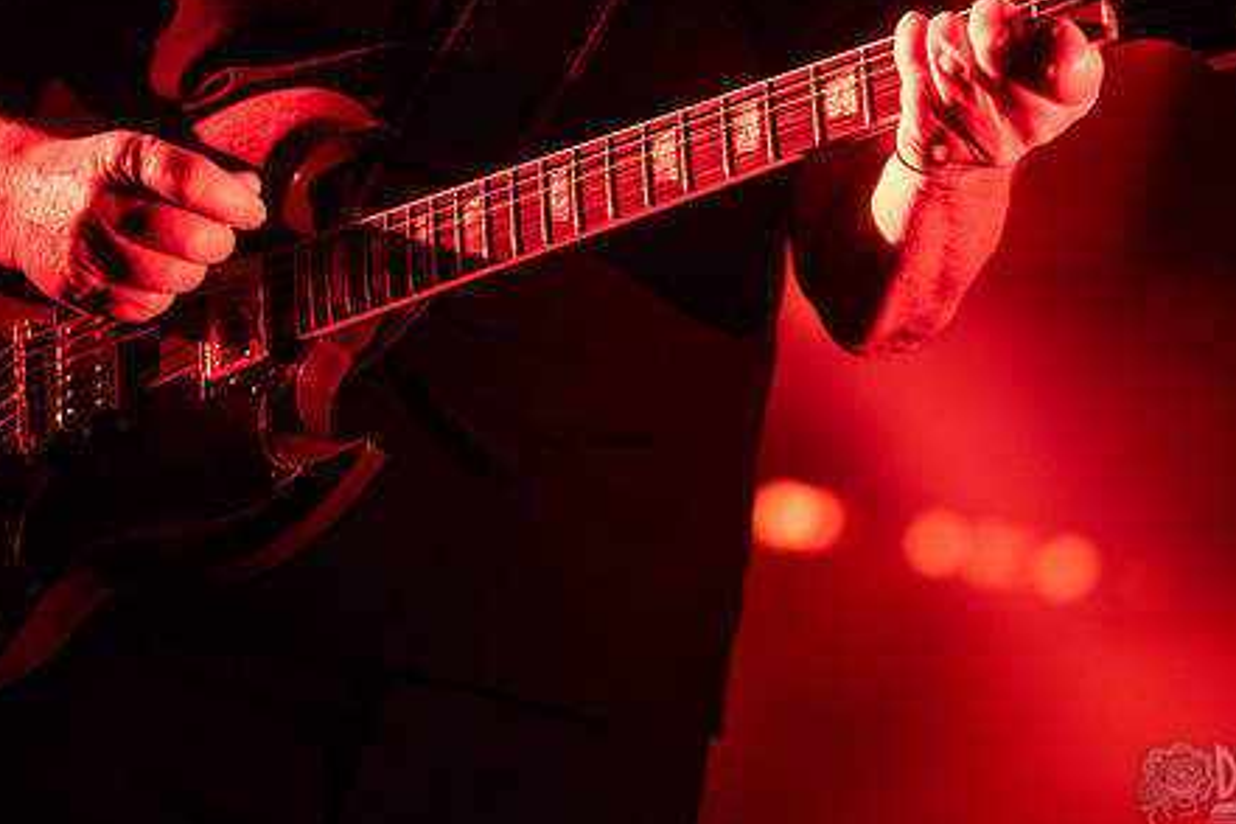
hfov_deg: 13.1
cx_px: 589
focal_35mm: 157
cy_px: 312
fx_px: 5390
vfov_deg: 8.7
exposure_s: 1/500
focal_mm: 110
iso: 2000
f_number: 3.2
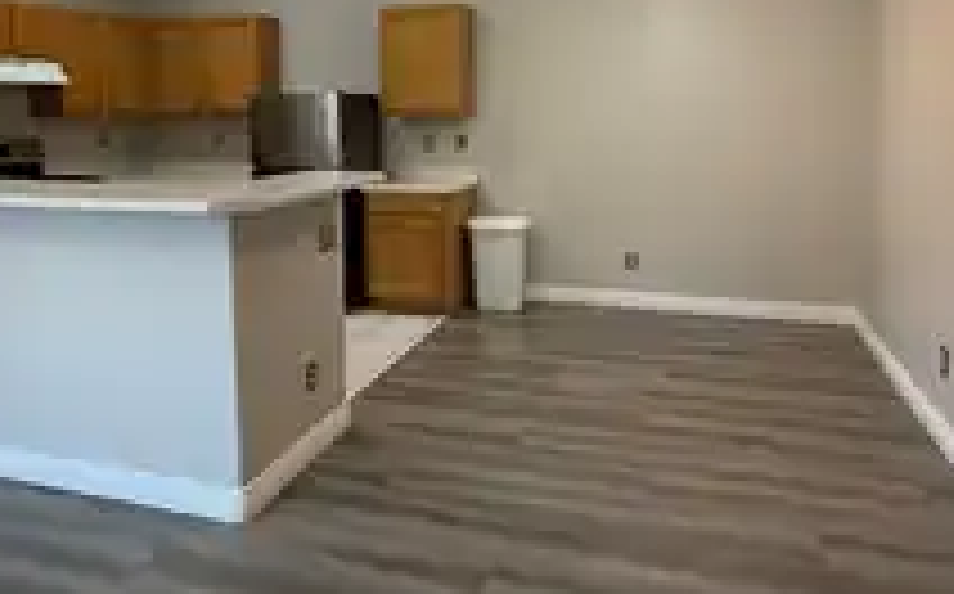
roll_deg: +0.5
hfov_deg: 66.5
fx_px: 727
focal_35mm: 28
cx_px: 477
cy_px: 180
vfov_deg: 43.6
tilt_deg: -5.3
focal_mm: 2.22
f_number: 2.2
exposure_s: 1/120
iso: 320
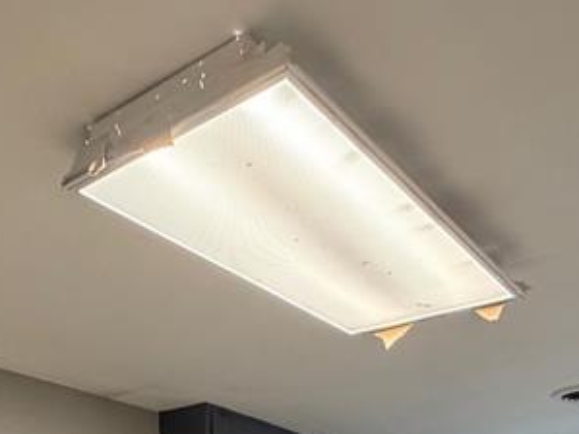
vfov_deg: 22.5
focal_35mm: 48
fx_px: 803
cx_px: 267
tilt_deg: -5.9
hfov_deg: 39.6
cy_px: 711
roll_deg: +0.5
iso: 250
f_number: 2.2
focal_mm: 2.22
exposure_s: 1/60
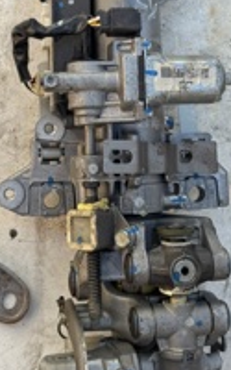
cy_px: 96
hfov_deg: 21.3
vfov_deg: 32.9
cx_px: 111
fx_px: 614
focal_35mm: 61
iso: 80
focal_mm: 6.76
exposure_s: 1/1425
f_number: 1.78
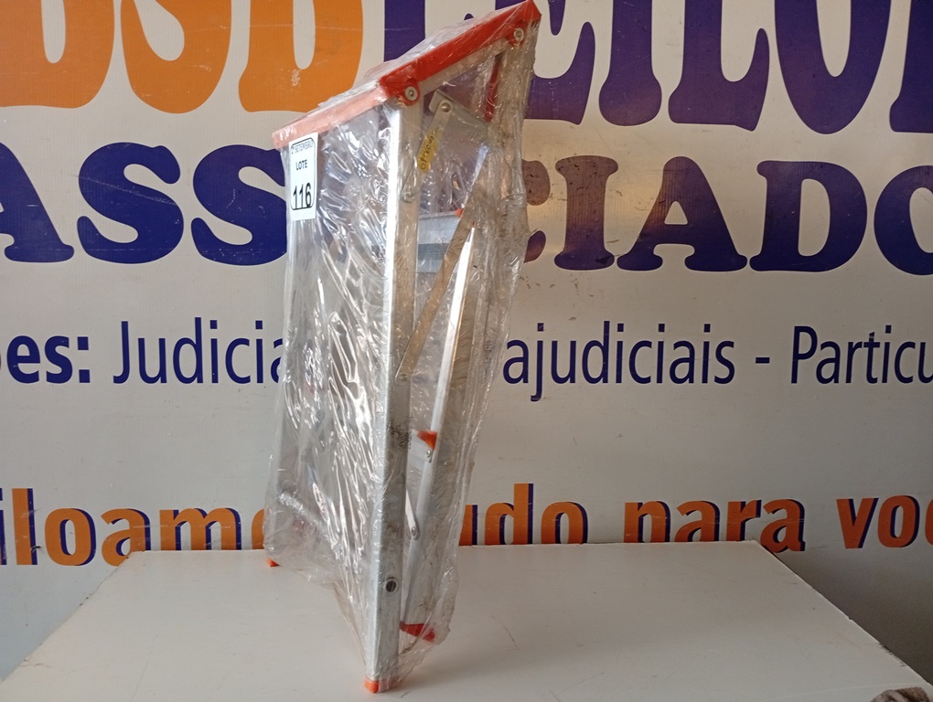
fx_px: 729
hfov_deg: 65.2
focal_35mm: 27
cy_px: 351
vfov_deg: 51.5
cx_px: 466
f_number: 1.8
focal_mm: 3.98
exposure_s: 1/30
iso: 640
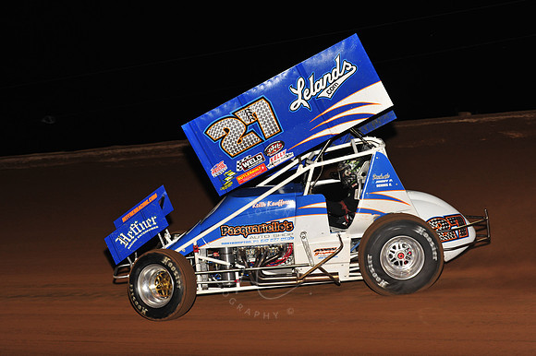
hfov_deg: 23.7
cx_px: 268
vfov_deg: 15.9
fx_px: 1280
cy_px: 178
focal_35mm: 86
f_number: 8
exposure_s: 1/320
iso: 1000
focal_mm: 86
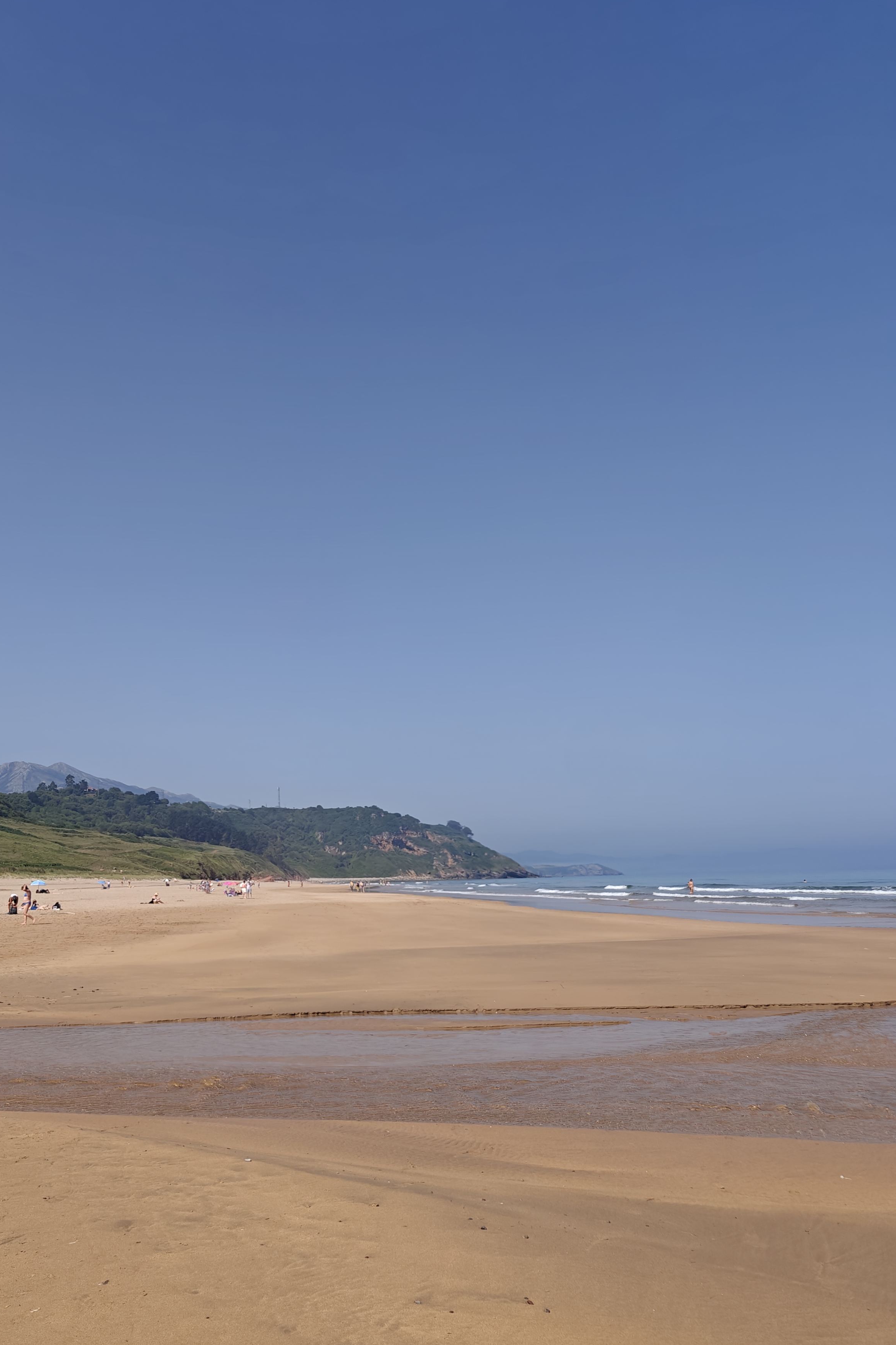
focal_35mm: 28
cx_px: 321
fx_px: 1045
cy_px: 758
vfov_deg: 65.2
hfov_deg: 45.9
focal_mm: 6.06
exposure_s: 1/2689
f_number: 1.6
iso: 50
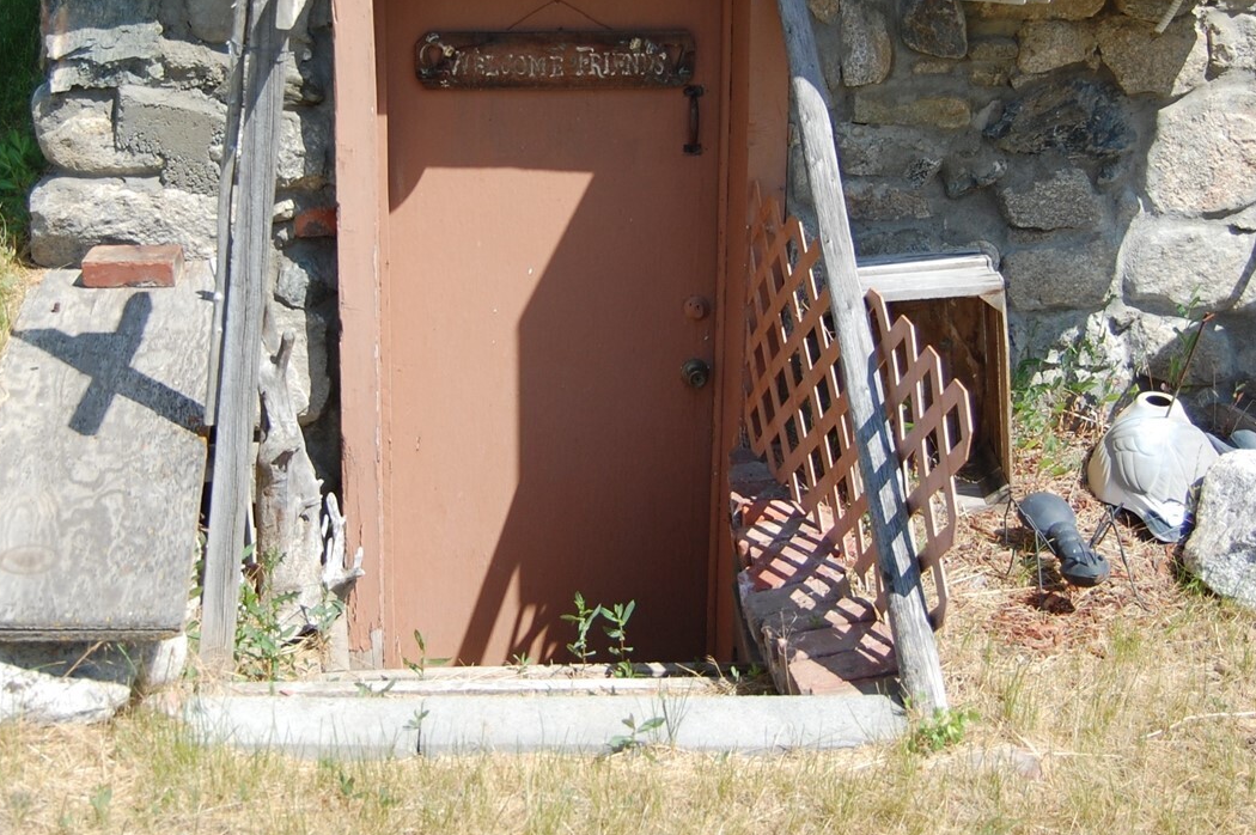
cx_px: 520
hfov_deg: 35.7
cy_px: 240
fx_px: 1945
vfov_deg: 24.0
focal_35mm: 56
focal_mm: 23
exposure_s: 1/1000
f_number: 3.8
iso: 200
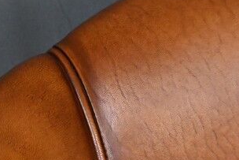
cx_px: 376
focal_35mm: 197
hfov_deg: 10.1
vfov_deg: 6.9
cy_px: 233
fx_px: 1308
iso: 5000
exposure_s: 1/80
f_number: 6.3
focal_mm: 50
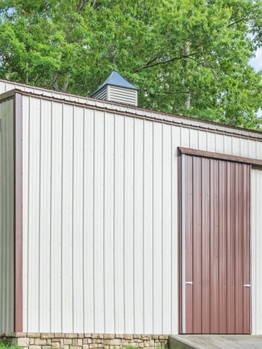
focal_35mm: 64
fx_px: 646
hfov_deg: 22.9
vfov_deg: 30.3
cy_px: 174
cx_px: 91
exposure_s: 1/125
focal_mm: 30
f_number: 7.1
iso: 640
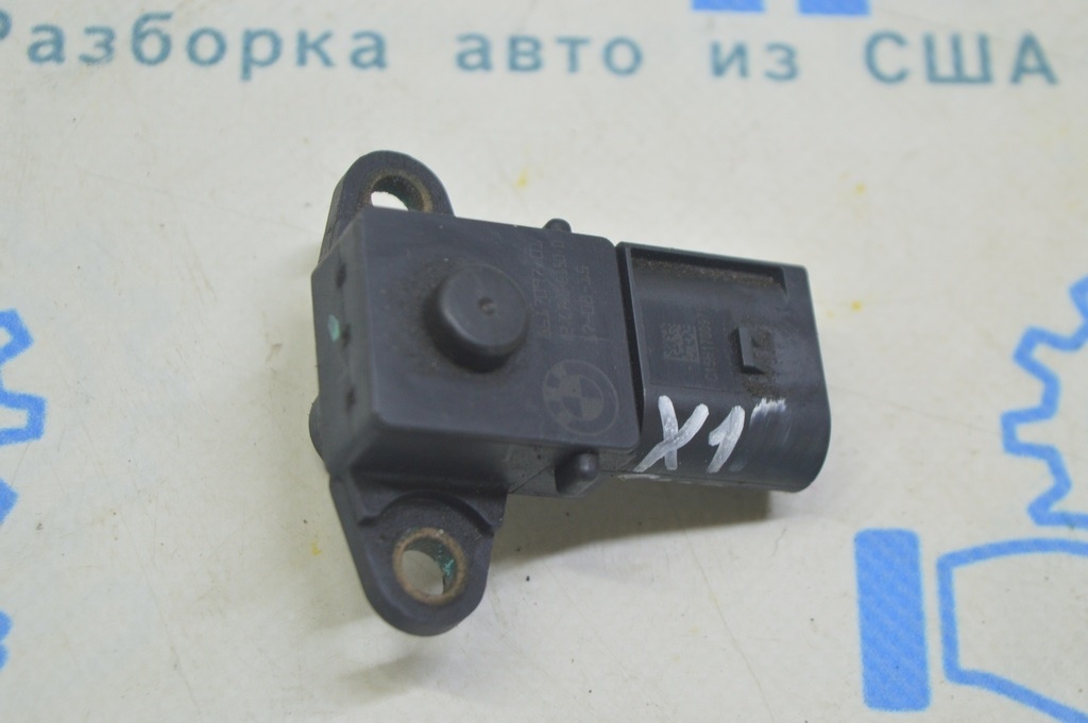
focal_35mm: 82
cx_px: 544
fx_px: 2491
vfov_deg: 16.5
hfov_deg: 24.6
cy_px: 362
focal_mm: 55
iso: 400
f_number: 5.6
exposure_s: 1/20
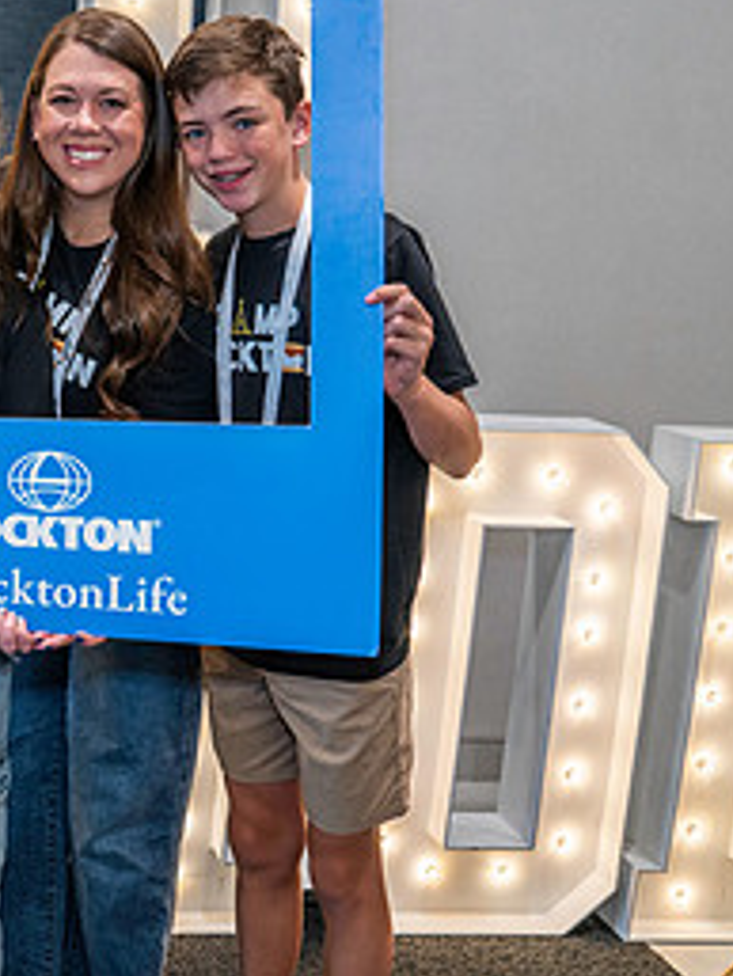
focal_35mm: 52
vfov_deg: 36.5
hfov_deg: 24.9
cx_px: -182
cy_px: 347
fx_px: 1467
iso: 800
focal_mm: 24
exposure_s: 1/160
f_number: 4
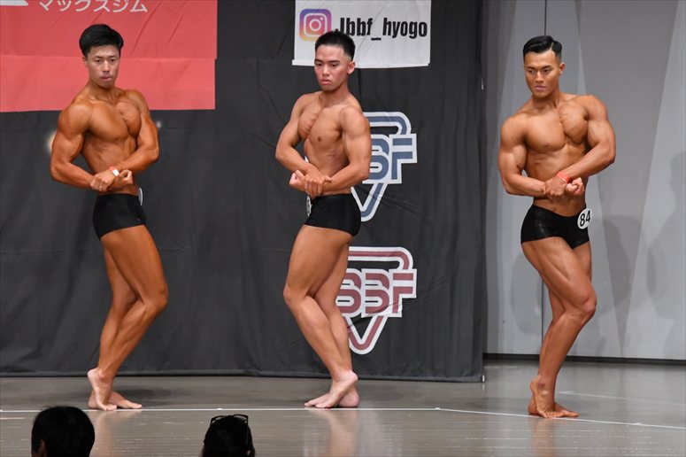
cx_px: 343
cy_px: 228
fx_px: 3847
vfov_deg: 6.8
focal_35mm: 202
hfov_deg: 10.2
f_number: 5.6
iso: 5000
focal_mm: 135
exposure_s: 1/400
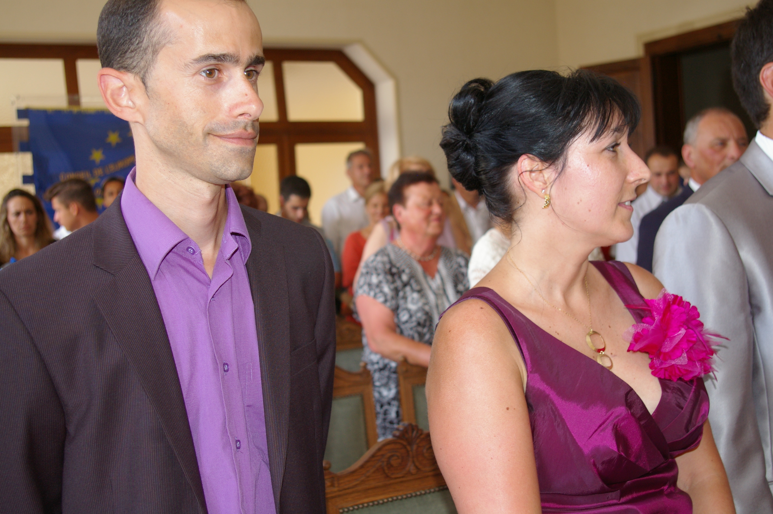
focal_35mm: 50
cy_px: 257
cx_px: 386
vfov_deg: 27.2
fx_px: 1062
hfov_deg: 40.0
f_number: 4.5
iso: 400
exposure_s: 1/45
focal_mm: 33
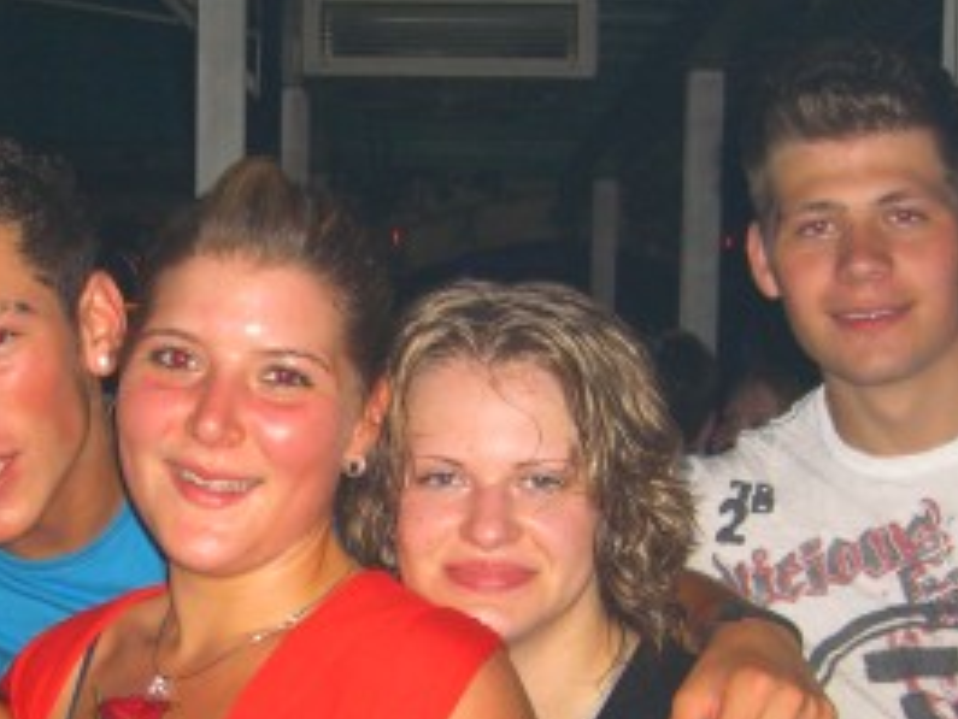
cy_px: 752
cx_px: 260
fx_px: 2381
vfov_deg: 16.7
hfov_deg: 22.6
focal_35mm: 86
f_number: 2.8
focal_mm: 7.9
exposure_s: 1/60
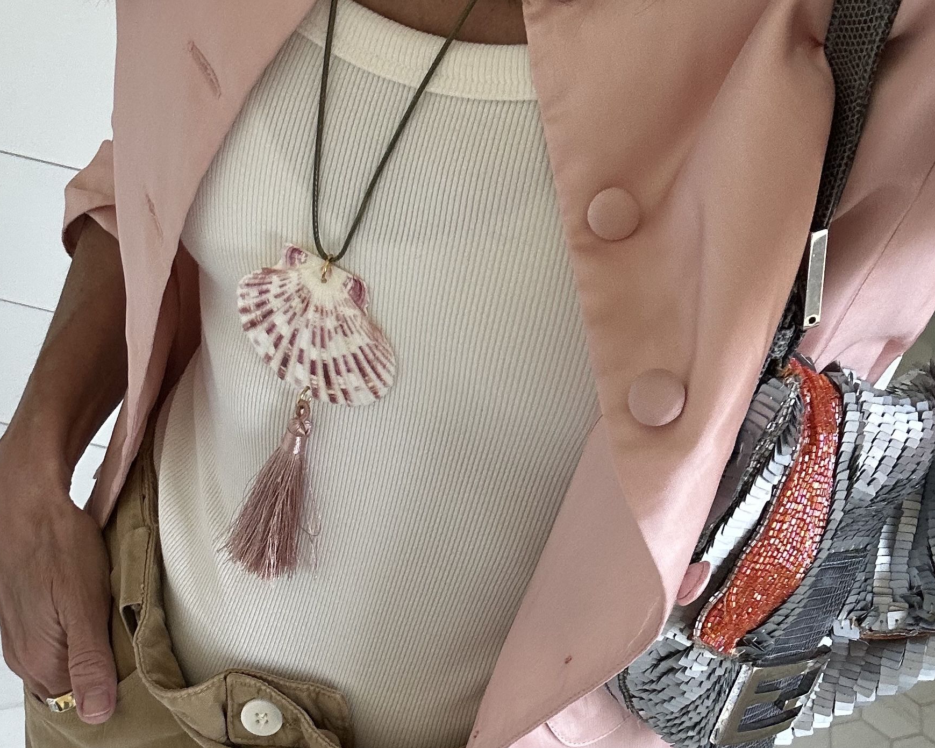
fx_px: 1439
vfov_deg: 28.7
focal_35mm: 52
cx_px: 410
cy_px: 571
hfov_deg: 35.9
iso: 80
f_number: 1.9
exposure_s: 1/97
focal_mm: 2.69
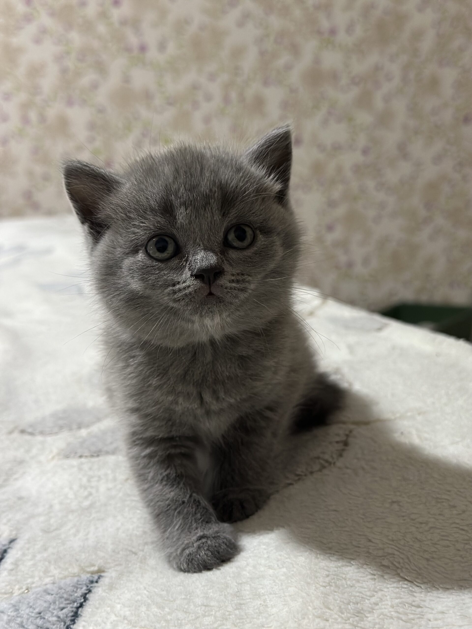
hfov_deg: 30.3
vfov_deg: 39.7
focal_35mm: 48
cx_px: 236
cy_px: 314
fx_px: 873
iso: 400
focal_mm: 6.86
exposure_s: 1/45
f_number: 1.78
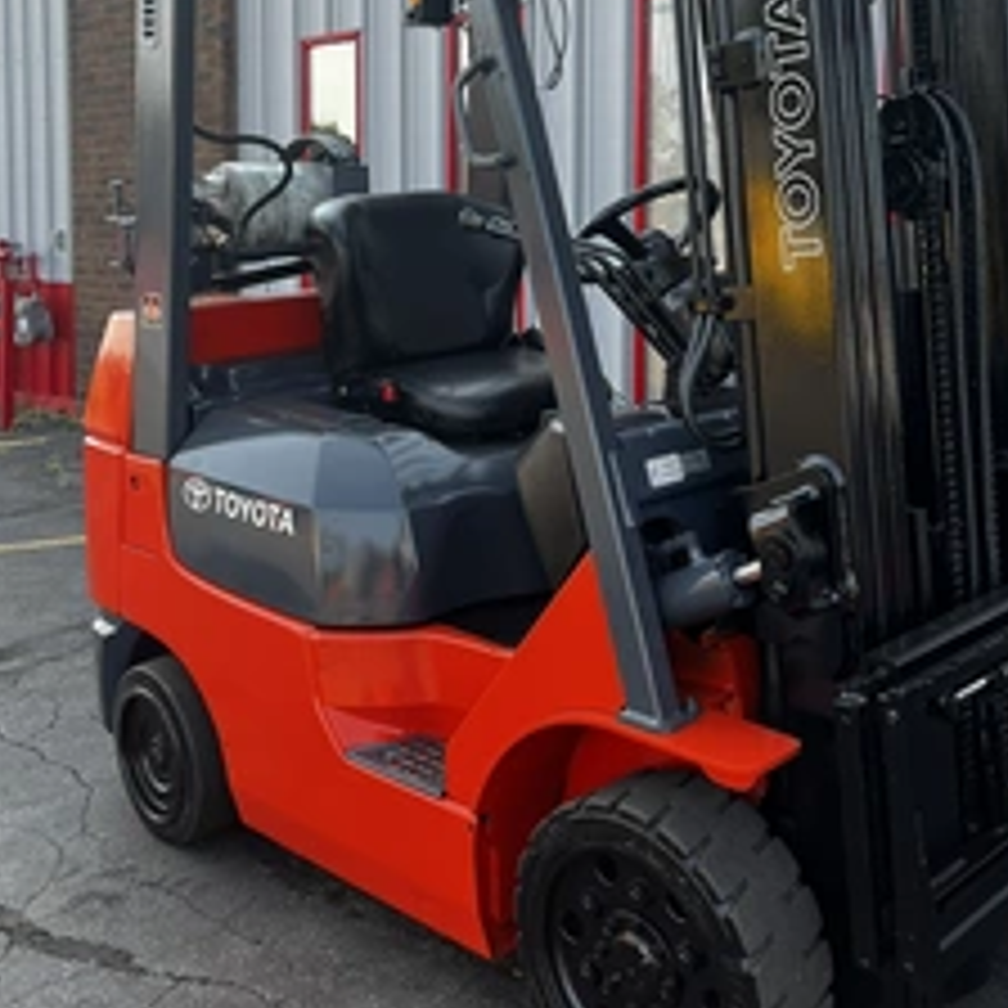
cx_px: 634
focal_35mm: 41
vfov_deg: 40.4
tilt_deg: -2.4
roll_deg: -1.0
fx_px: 1351
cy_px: 338
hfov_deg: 40.6
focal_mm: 5.1
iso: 50
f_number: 1.6
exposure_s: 1/371
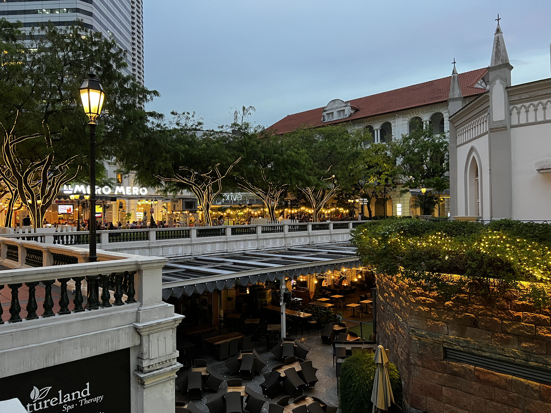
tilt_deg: +0.9
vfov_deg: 53.1
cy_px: 206
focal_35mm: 26
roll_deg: +1.3
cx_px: 276
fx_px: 414
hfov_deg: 67.3
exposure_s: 1/50
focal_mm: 5.7
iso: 400
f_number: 1.5
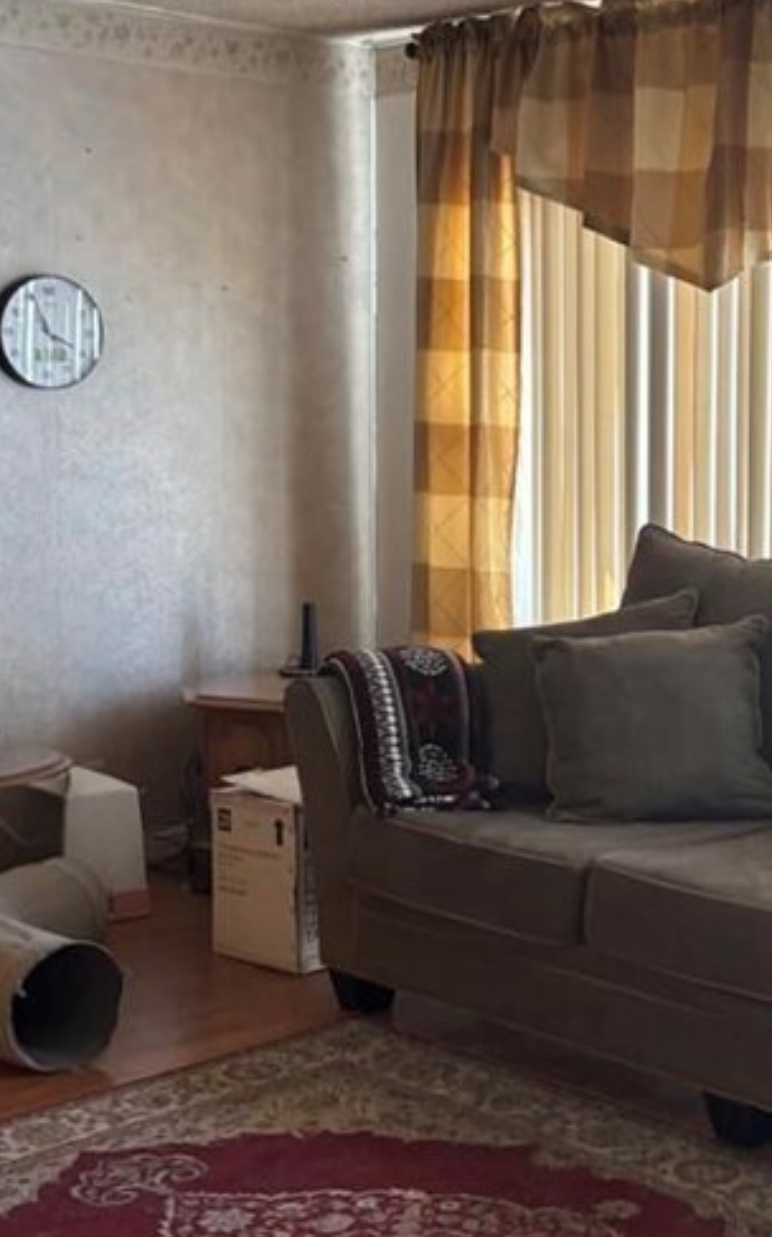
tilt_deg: -3.1
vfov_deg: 35.0
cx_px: 686
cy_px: 493
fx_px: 1954
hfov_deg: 21.9
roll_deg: -1.3
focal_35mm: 58
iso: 200
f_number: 1.6
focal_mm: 5.96
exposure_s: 1/60
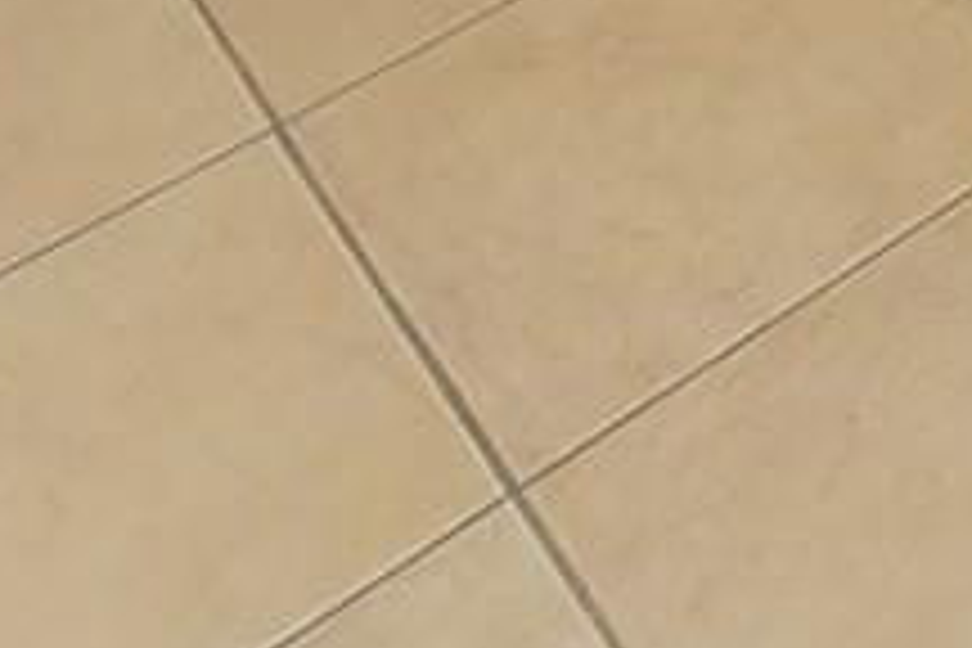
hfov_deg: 16.6
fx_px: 2700
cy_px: -1944
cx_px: 1818
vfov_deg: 8.1
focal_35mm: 100
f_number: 2.2
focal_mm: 1.8
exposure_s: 1/60
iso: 64
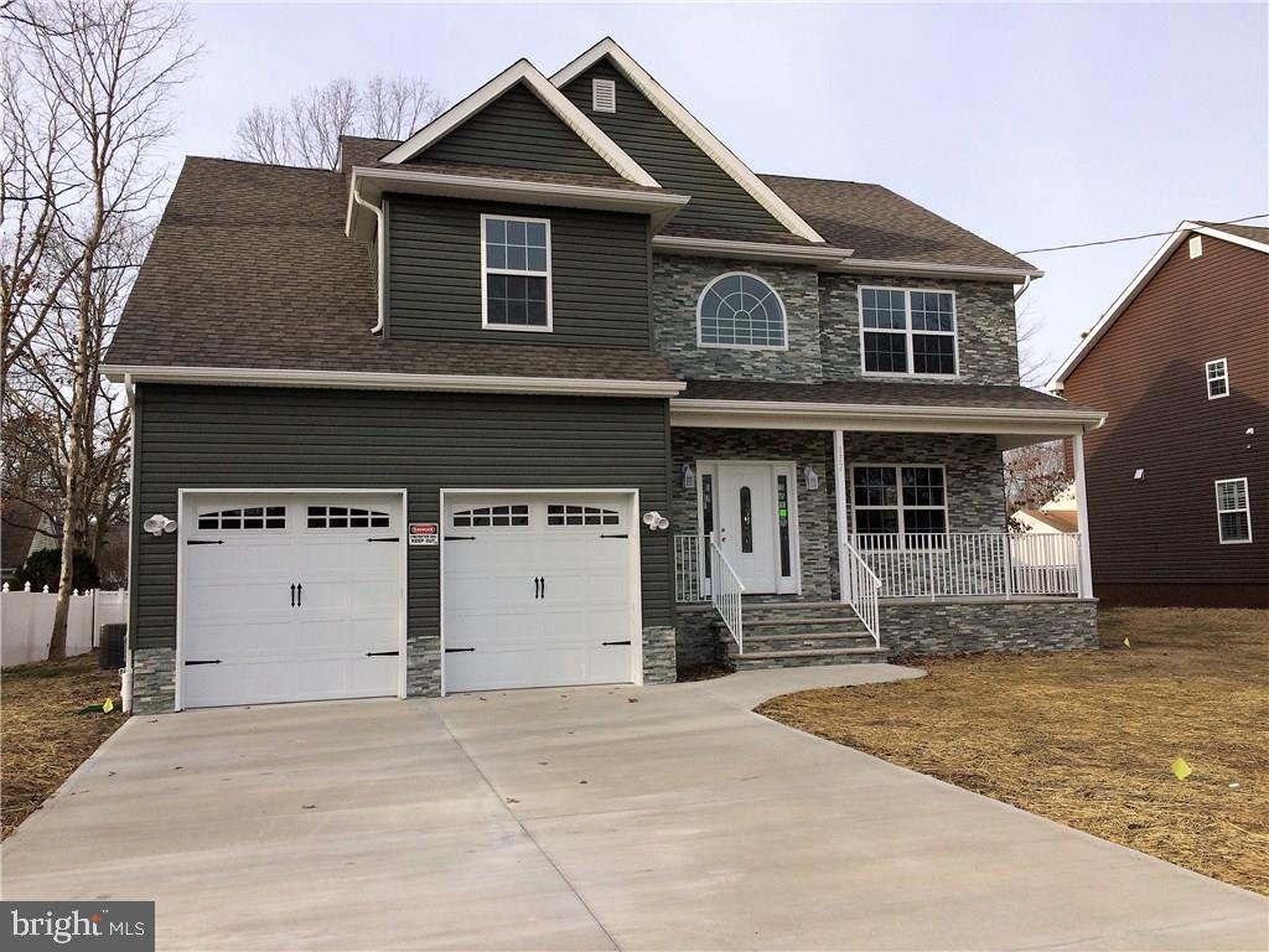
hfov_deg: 61.7
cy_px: 476
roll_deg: +0.3
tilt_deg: +3.1
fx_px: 1063
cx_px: 634
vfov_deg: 48.2
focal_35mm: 29
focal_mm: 4.15
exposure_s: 1/1466
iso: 32
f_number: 2.2
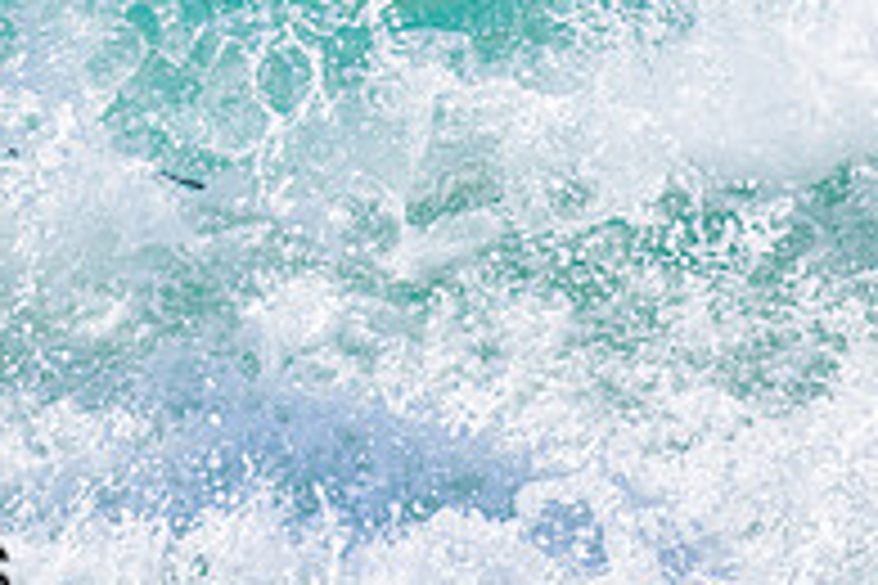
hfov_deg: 0.9
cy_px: -182
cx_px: -338
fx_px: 57895
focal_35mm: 2374
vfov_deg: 0.6
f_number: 11
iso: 1250
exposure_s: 1/2000
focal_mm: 800
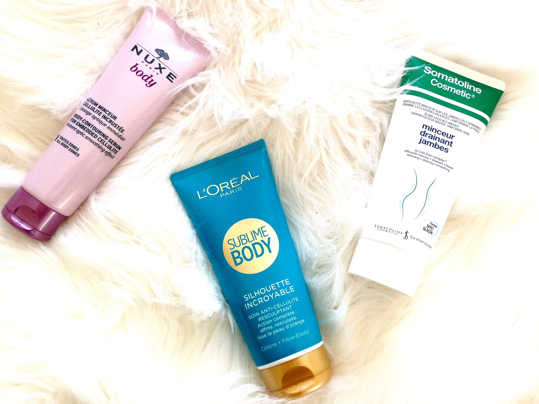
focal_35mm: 33
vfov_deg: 42.9
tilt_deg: -82.1
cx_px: 270
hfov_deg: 55.4
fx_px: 514
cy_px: 202
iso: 50
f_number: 2.4
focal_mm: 4.12
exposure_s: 1/146
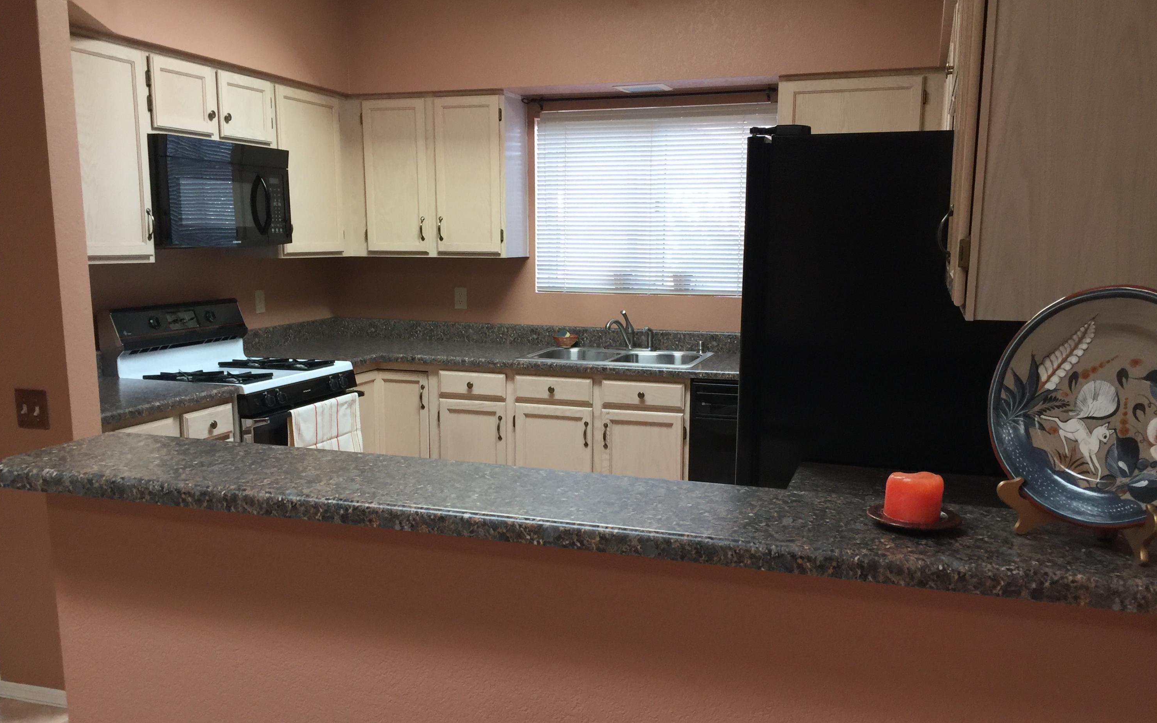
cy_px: 403
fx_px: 977
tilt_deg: -8.1
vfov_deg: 40.5
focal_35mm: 31
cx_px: 581
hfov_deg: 61.2
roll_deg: +0.0
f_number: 2.2
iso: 50
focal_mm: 4.15
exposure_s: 1/30
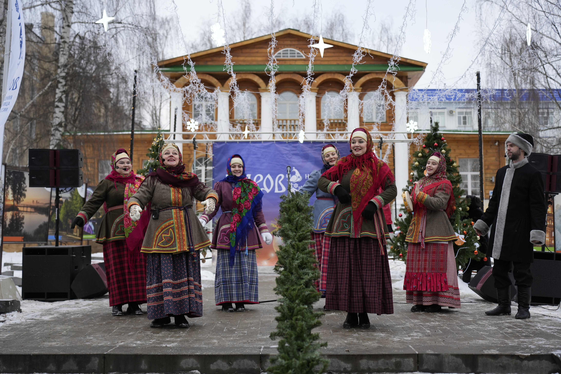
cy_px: 187
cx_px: 280
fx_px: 654
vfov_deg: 31.9
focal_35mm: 42
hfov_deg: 46.4
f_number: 2.8
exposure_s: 1/640
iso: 400
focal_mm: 42
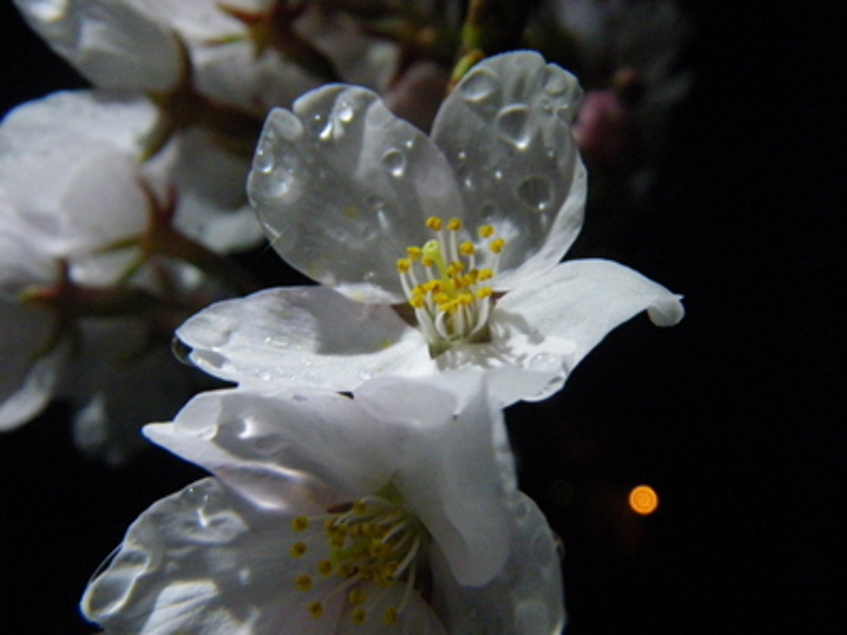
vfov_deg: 41.8
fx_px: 832
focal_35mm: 34
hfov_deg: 54.0
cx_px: 424
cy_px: 318
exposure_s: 1/10
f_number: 3.8
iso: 800
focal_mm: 6.1
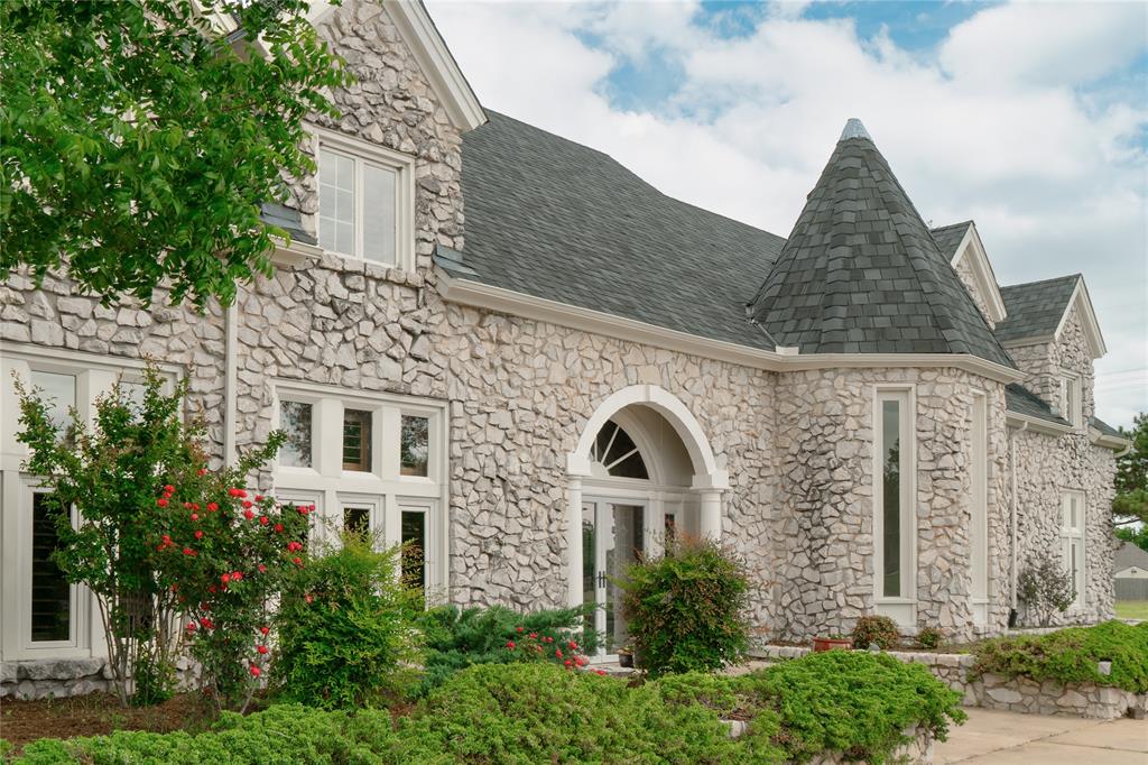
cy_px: 382
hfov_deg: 53.1
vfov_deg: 36.8
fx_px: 1148
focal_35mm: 36
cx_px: 574
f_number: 9
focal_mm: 24
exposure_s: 1/100
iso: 250
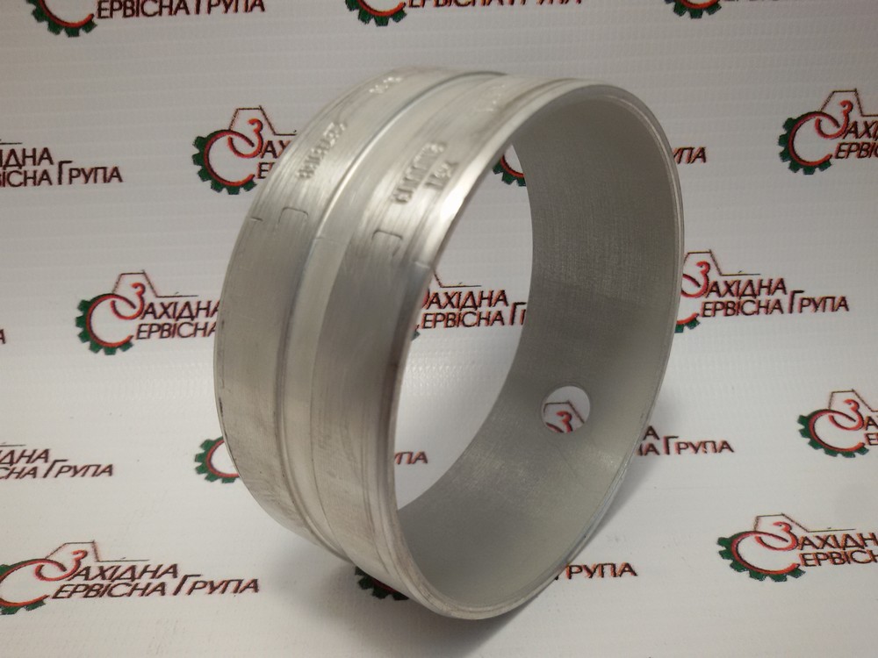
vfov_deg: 45.4
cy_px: 329
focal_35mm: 31
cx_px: 439
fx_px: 786
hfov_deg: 58.4
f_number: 2.4
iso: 50
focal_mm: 2.93
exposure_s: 1/100
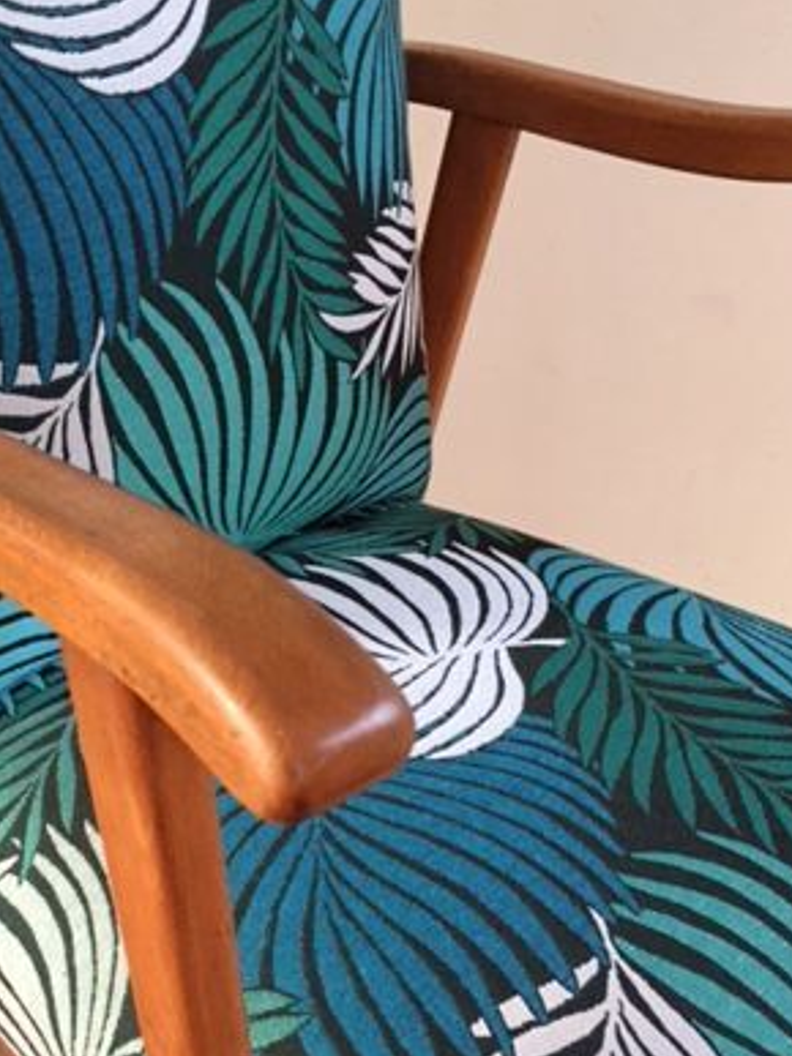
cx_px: 216
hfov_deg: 29.8
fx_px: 1465
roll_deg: -1.6
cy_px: 644
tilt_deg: -37.3
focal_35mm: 48
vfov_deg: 39.5
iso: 200
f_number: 2.2
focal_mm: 4.15
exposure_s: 1/33
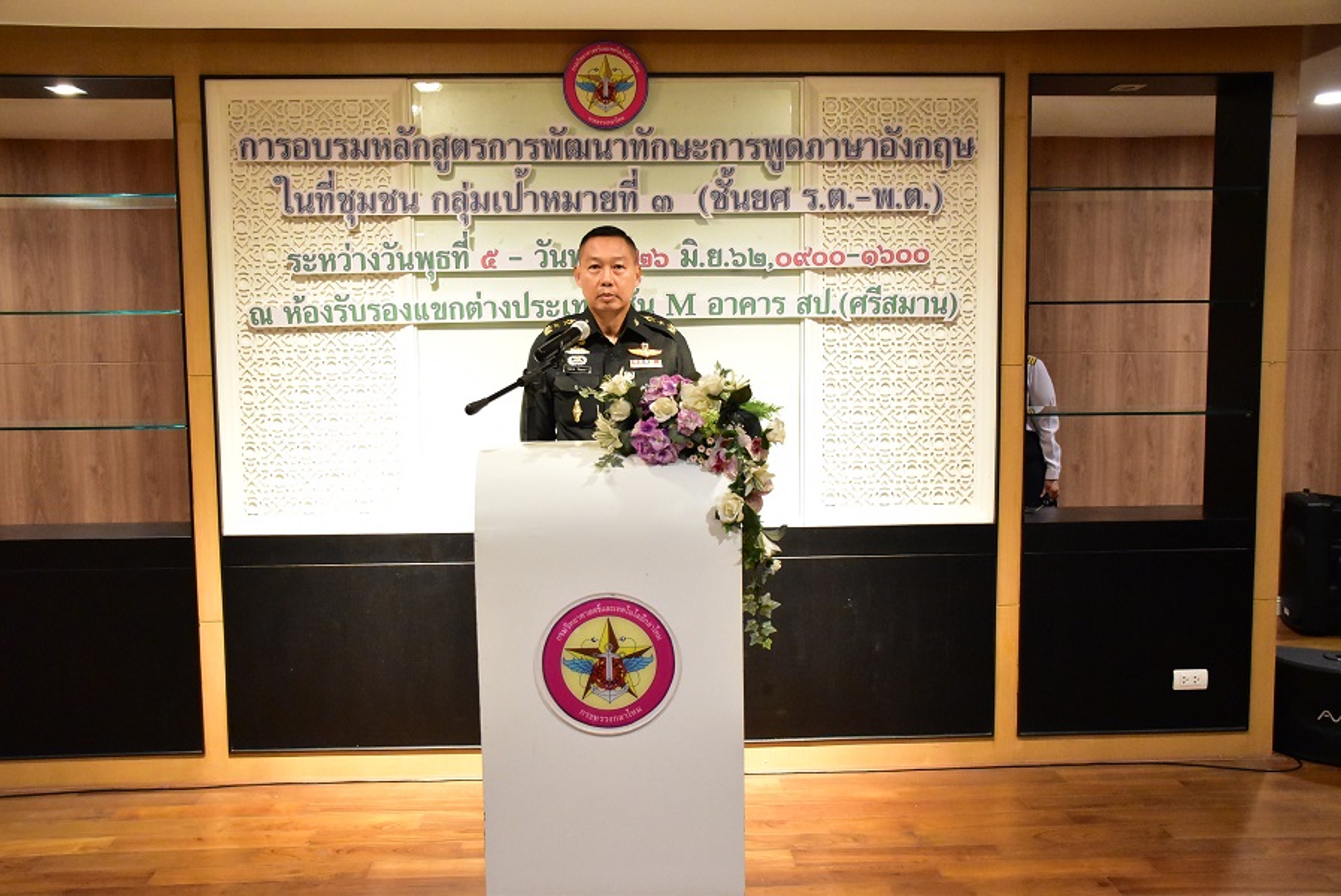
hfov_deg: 55.1
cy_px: 448
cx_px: 670
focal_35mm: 34
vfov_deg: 38.4
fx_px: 1286
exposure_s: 1/60
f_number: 4.5
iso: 6400
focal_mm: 23
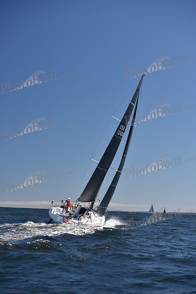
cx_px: 98
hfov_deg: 19.5
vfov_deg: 28.8
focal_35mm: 70
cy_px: 147
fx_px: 571
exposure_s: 1/800
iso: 200
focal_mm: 70
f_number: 4.5
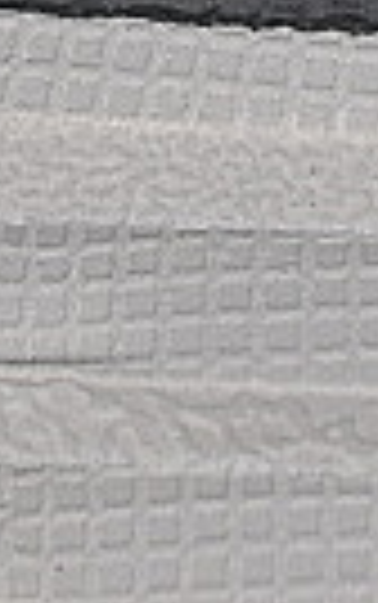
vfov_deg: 3.4
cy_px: -760
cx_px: 486
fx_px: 10099
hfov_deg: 2.1
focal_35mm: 614
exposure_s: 1/60
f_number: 6.3
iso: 160
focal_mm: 50
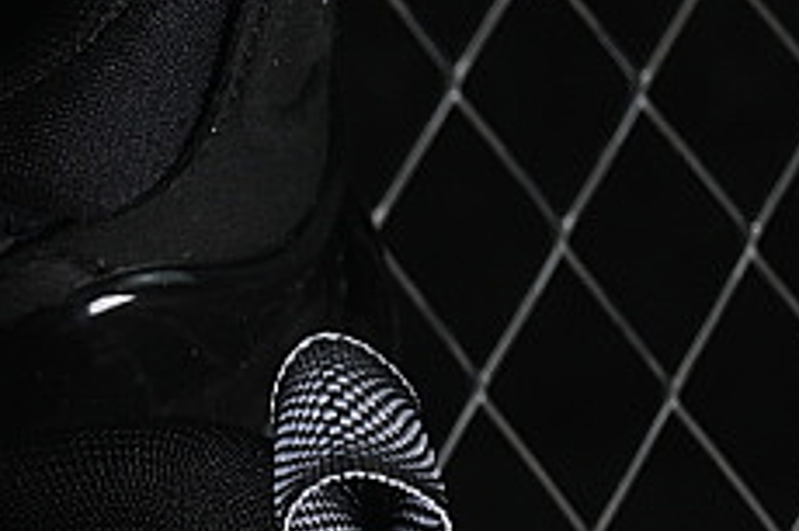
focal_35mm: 352
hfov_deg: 5.7
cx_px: -862
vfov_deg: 3.9
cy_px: 649
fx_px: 7807
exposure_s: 1/50
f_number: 6.3
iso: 160
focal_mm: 50
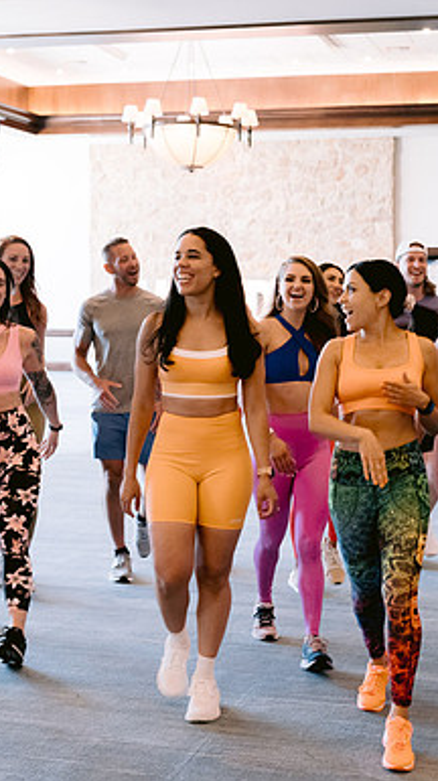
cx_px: 282
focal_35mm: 60
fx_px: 1241
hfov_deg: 20.0
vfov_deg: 34.9
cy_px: 372
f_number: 3.2
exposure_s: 1/250
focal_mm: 35
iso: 1600
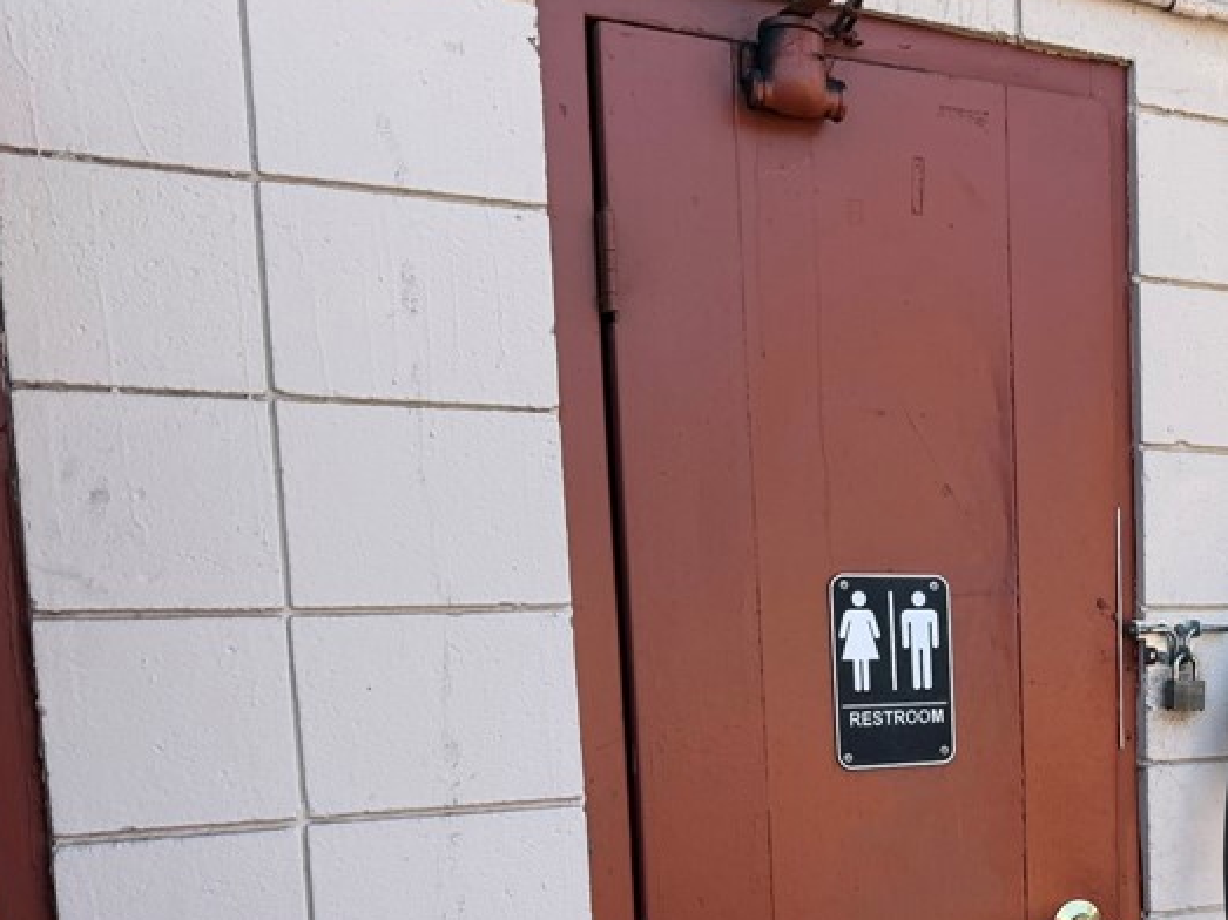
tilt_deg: -7.3
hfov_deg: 37.4
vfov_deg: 29.5
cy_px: 838
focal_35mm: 47
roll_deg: +1.0
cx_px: 1141
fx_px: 1667
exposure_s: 1/1156
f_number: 1.78
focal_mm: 6.76
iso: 100
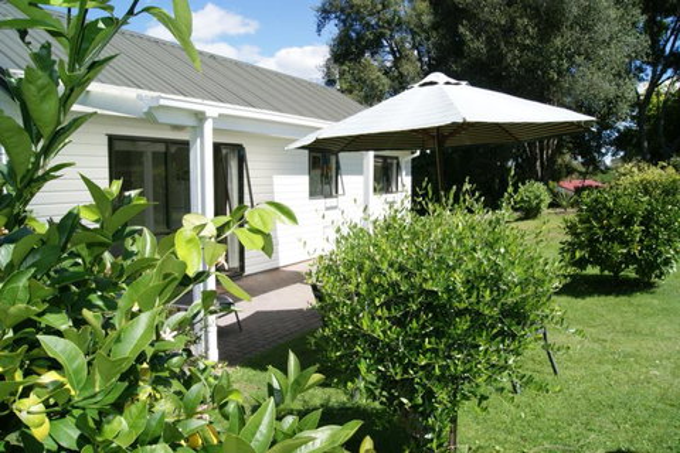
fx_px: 510
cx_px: 340
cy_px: 226
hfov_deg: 67.4
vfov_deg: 47.9
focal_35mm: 27
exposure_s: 1/125
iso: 100
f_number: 14
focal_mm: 18
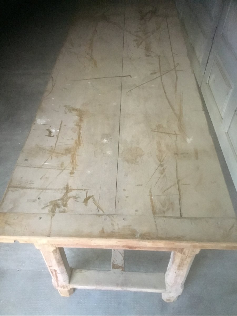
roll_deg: +0.6
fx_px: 283
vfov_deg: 58.4
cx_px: 118
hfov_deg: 45.4
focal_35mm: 31
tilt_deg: -44.8
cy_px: 158
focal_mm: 3.3
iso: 320
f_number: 2.4
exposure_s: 1/17
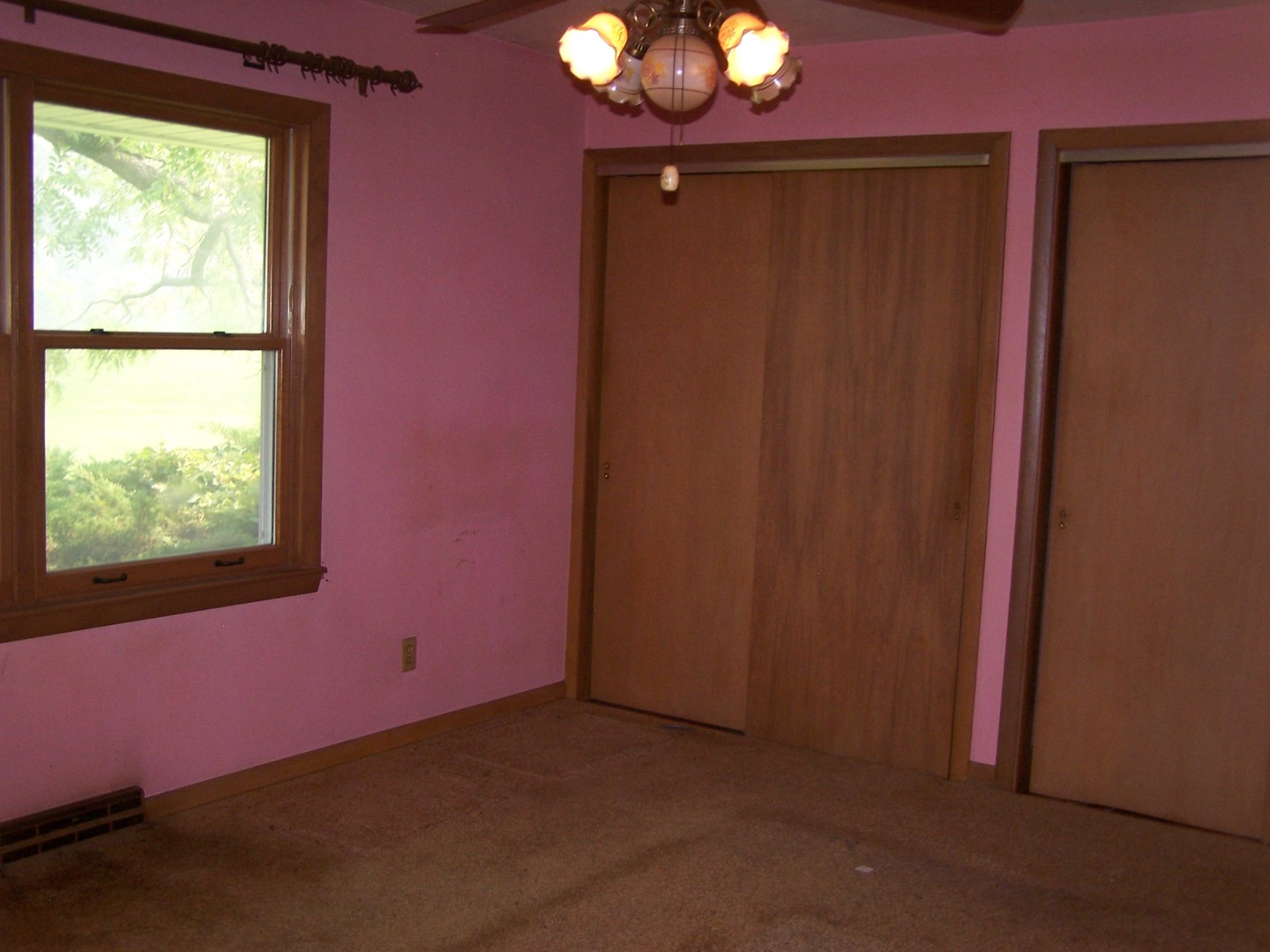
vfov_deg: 37.7
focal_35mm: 38
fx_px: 1394
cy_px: 476
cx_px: 635
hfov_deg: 49.0
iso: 140
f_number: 2.8
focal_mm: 6.3
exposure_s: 1/60
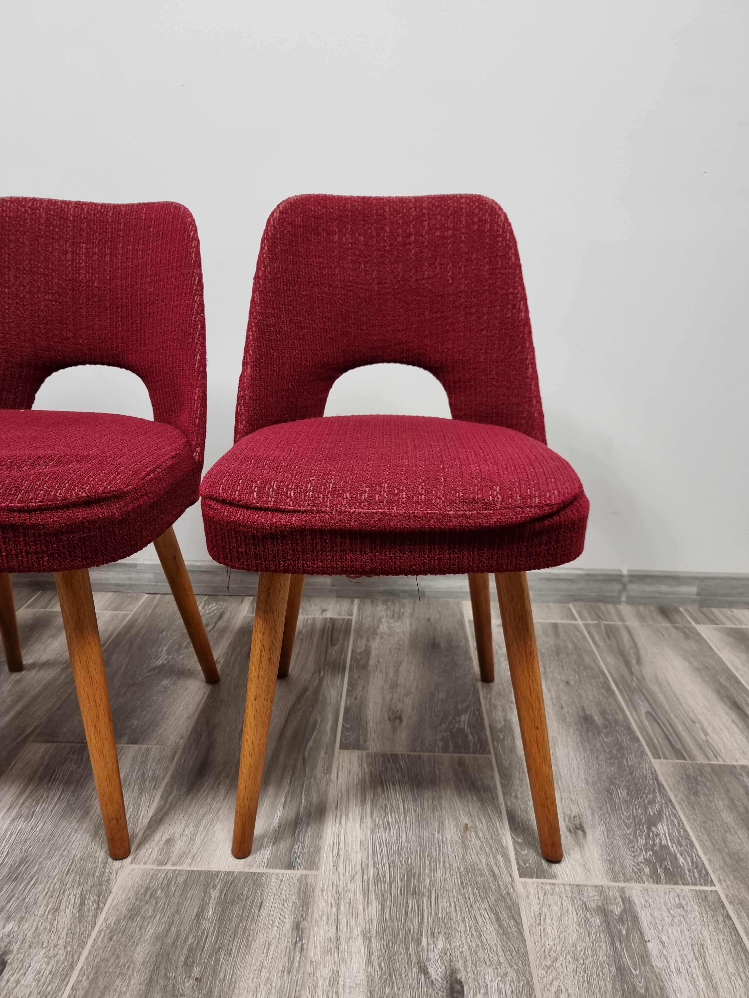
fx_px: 692
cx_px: 374
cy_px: 499
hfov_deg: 56.8
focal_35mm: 24
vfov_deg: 71.6
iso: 250
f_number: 1.8
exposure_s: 1/50
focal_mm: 6.7
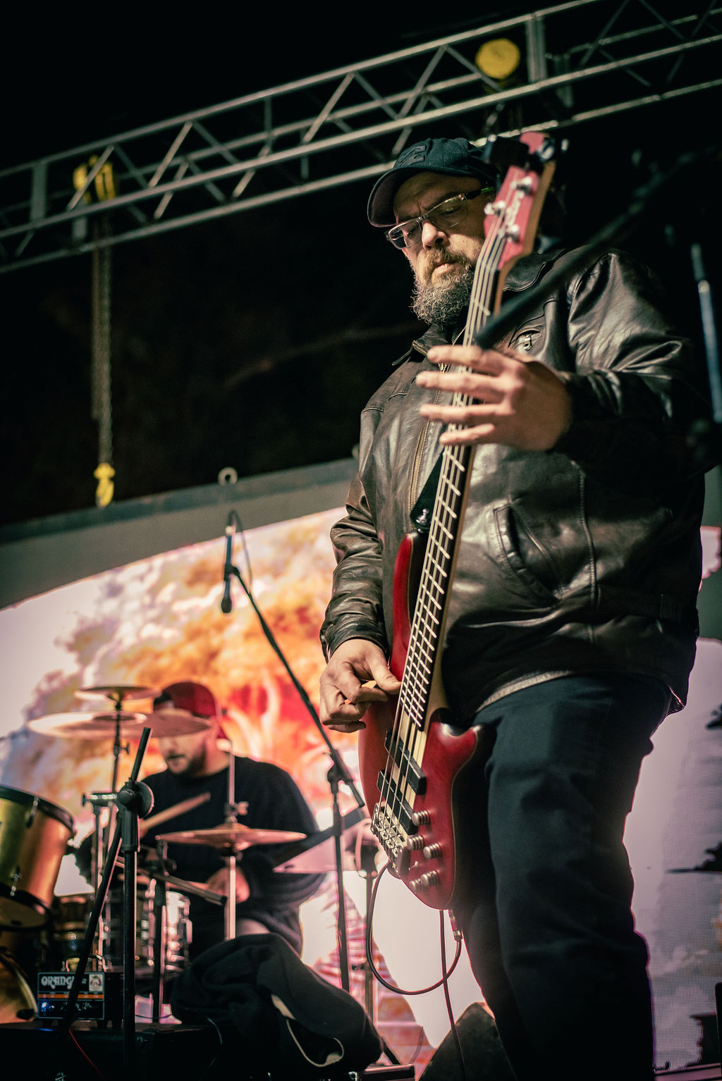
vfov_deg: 39.6
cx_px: 361
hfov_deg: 27.0
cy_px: 540
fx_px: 1503
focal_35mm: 50
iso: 2000
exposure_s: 1/200
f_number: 2.5
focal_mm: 50
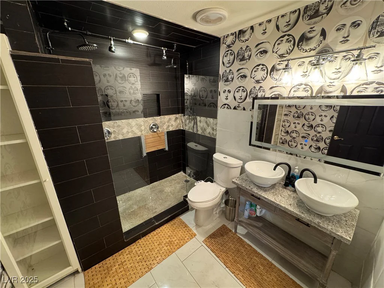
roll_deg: +0.1
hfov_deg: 102.1
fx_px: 155
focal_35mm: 14
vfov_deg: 85.7
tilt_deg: -18.3
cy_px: 144
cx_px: 192
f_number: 2.2
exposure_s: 1/60
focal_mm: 2.22
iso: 320
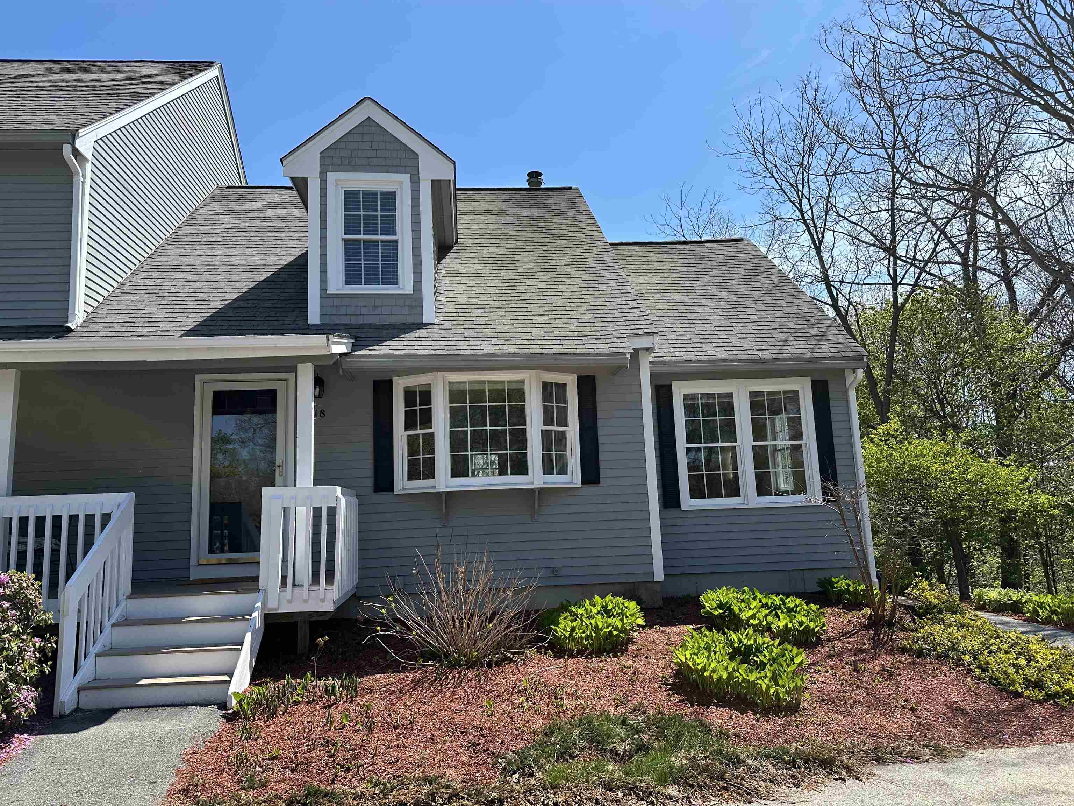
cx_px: 537
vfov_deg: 56.8
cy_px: 403
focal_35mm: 24
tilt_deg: +7.5
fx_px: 745
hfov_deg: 71.6
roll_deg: +1.9
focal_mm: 6.86
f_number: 1.78
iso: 80
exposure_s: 1/3247
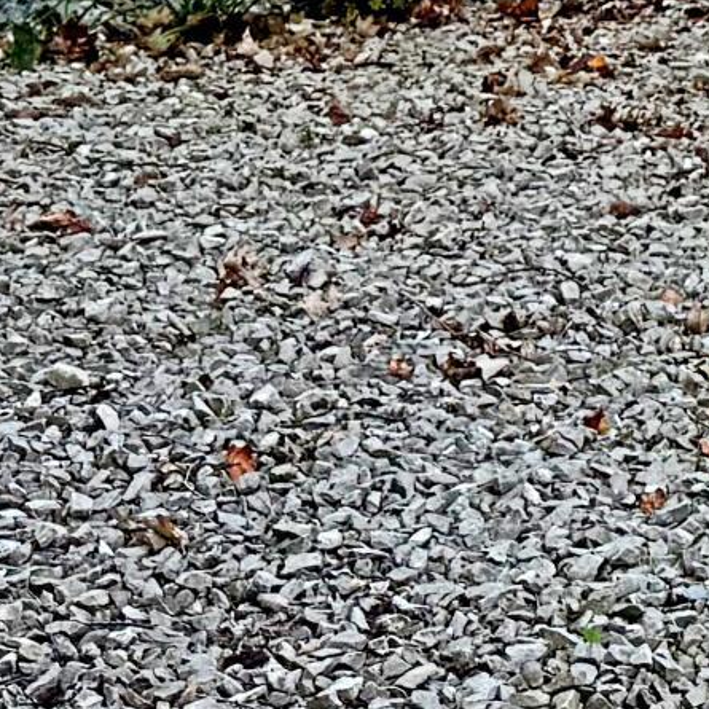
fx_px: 3314
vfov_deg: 10.4
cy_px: -1040
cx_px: 1283
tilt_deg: +7.4
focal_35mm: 143
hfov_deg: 11.3
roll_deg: -3.9
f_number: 1.78
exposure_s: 1/491
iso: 80
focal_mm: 6.76
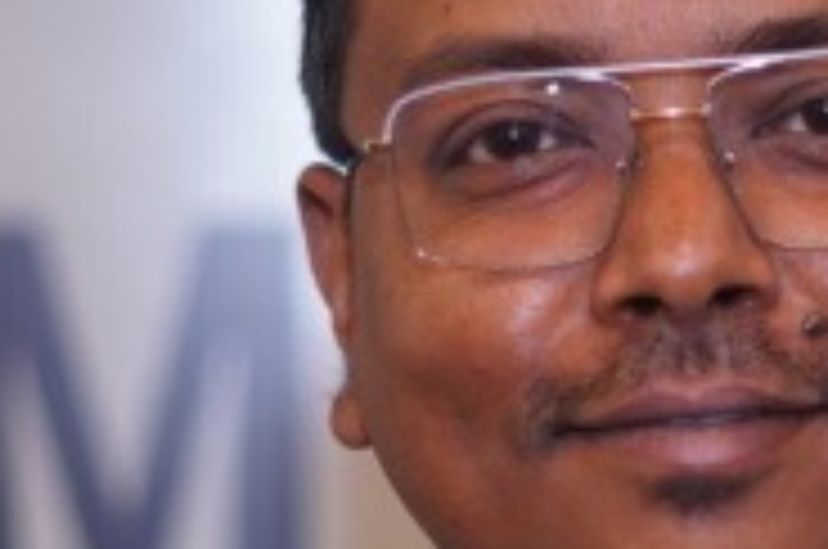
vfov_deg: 4.9
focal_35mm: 279
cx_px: 801
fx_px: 6406
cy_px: 578
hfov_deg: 7.4
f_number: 1.8
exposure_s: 1/125
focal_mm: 50
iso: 250
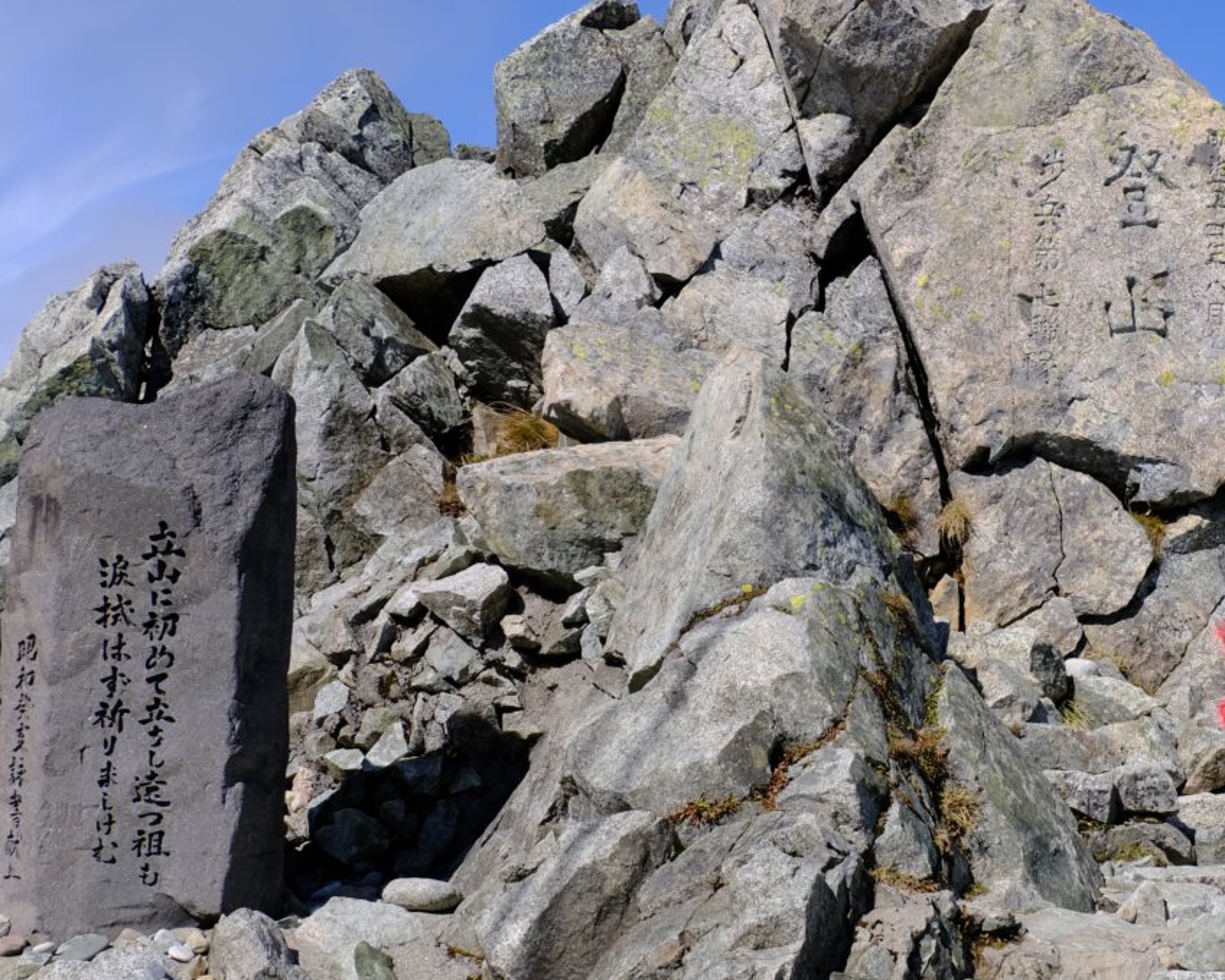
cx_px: 876
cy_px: 338
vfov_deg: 22.1
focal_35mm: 69
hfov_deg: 27.2
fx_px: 2501
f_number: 8
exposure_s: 1/850
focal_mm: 26.6
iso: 320
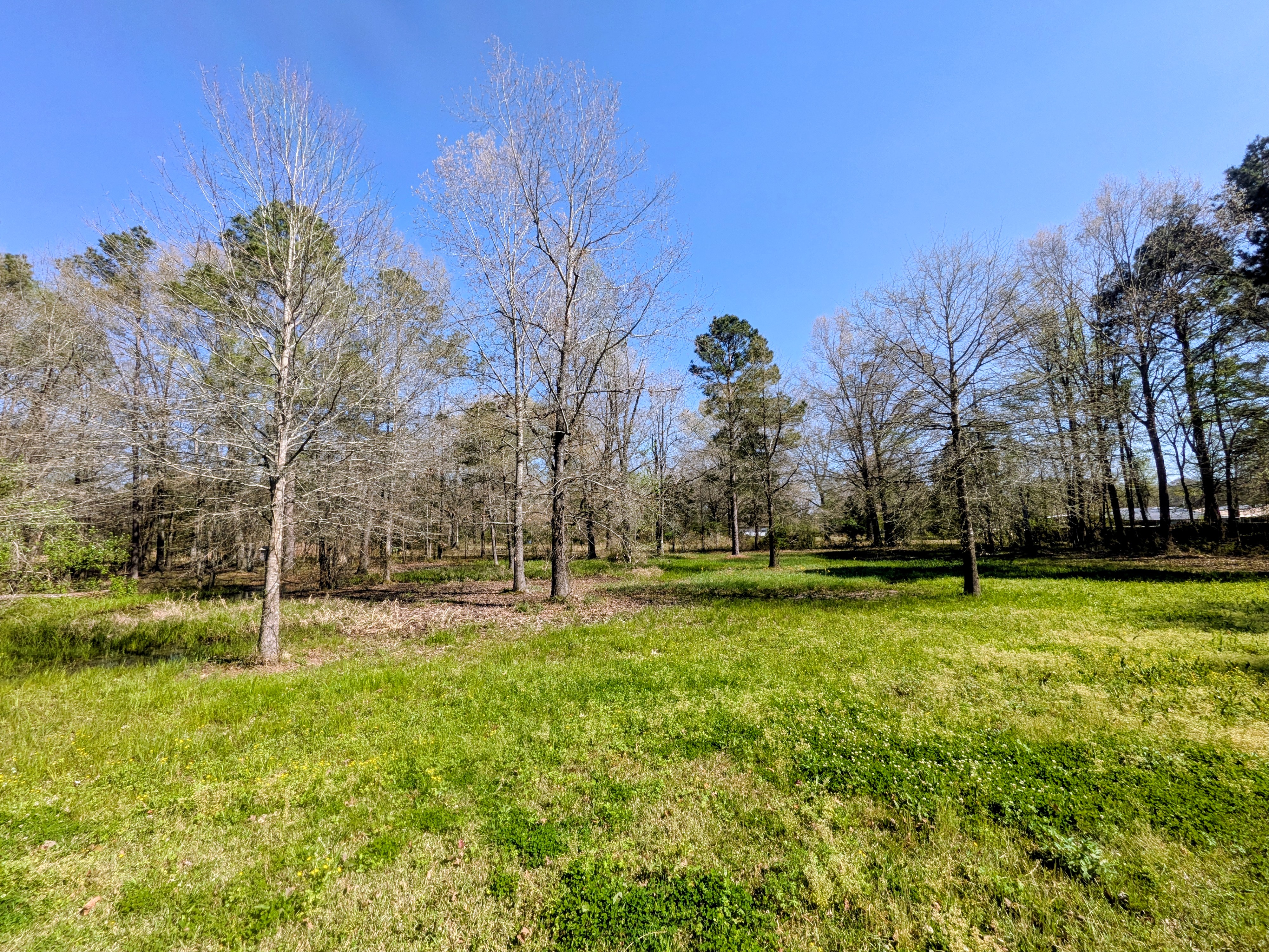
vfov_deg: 85.7
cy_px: 476
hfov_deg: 102.1
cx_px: 634
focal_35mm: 14
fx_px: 513
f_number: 2.2
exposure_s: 1/1003
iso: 52
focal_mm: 1.85
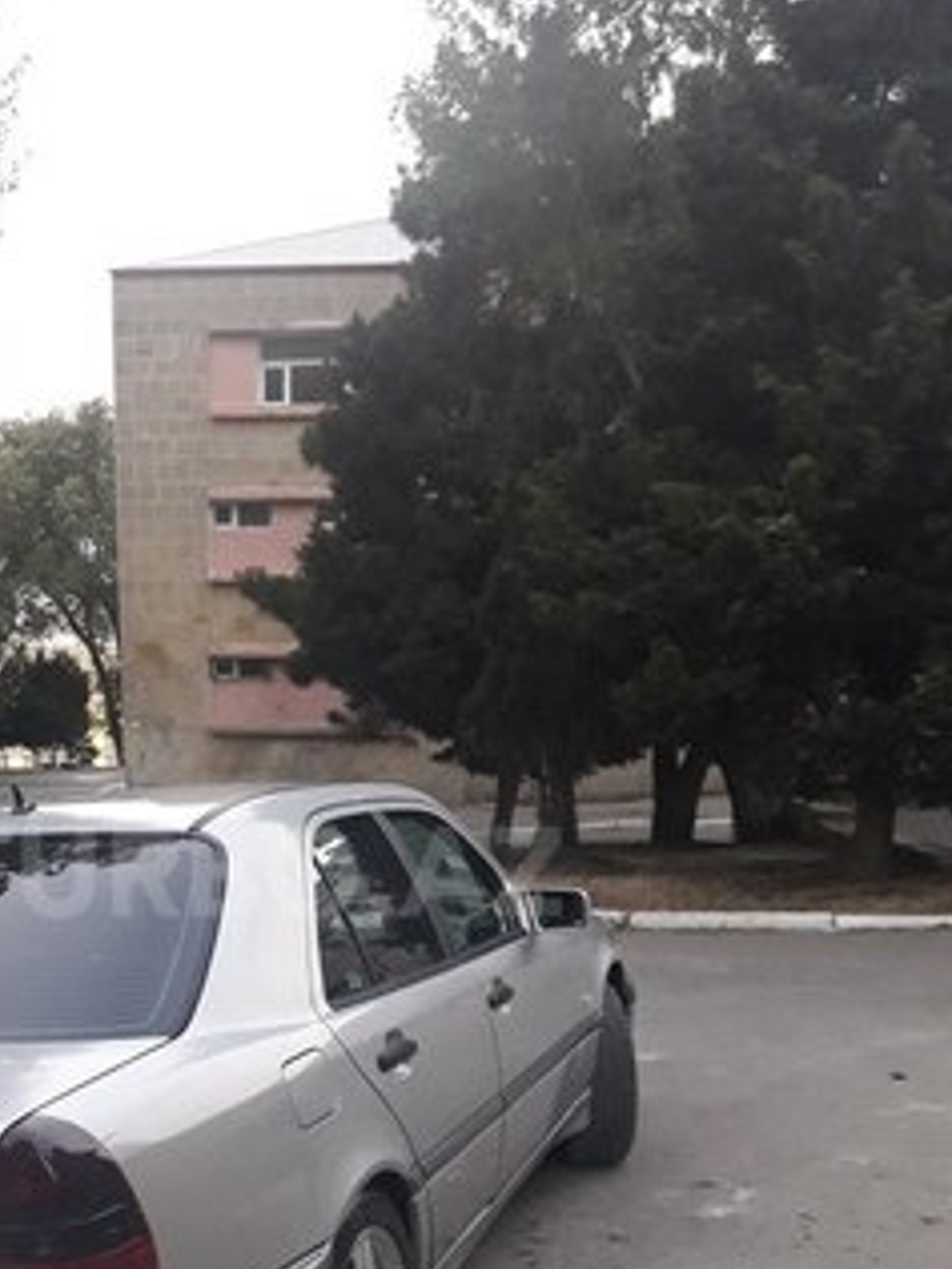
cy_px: 871
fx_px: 1613
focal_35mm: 44
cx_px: 253
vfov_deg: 42.2
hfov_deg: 32.3
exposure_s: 1/33
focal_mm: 3.7
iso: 200
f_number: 1.9
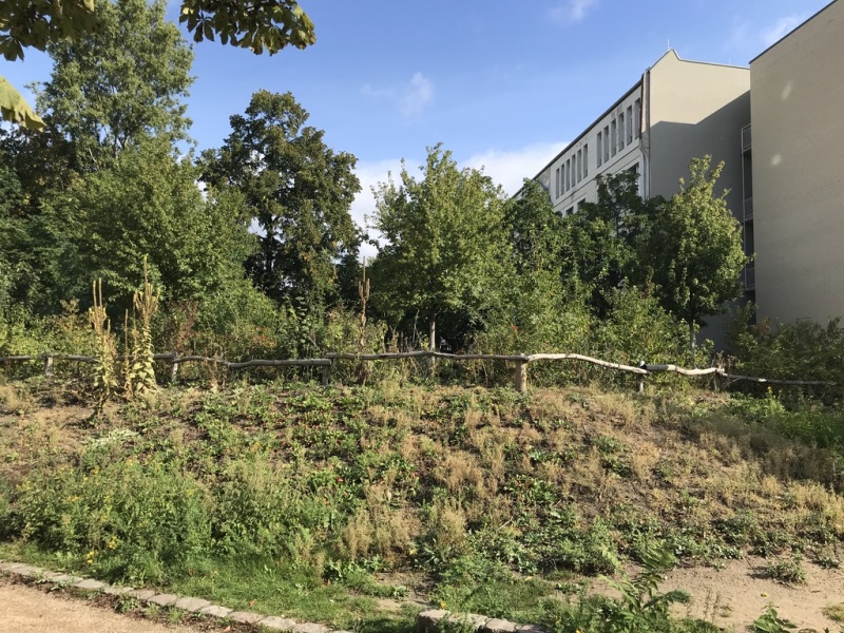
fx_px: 683
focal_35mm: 28
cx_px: 422
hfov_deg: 63.4
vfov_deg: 49.7
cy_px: 316
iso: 20
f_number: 1.8
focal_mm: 3.99
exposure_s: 1/1350
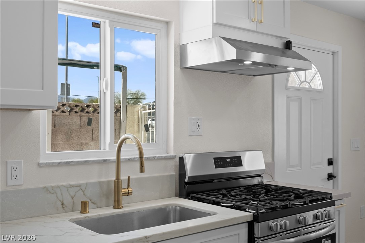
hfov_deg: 46.4
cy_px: 122
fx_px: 426
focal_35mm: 42
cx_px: 182
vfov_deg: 31.9
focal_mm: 28
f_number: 8
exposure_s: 1/60
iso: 400
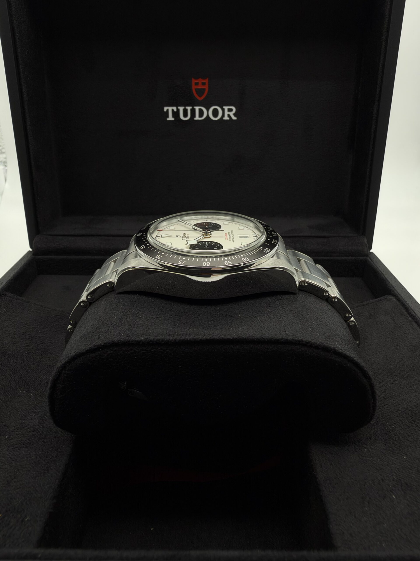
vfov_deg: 69.4
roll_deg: -0.2
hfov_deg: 54.9
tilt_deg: -20.7
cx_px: 210
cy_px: 280
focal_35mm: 25
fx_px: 404
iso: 40
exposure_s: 1/168
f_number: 2.2
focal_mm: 2.22
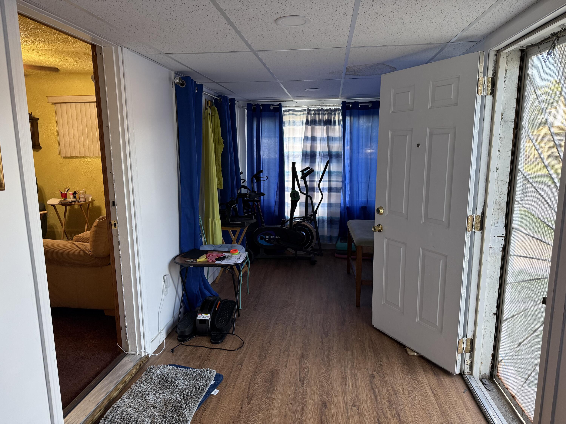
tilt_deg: -9.5
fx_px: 392
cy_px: 212
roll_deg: +0.2
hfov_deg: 71.6
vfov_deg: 56.8
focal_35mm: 24
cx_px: 283
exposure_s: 1/65
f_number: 1.78
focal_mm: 6.76
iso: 200
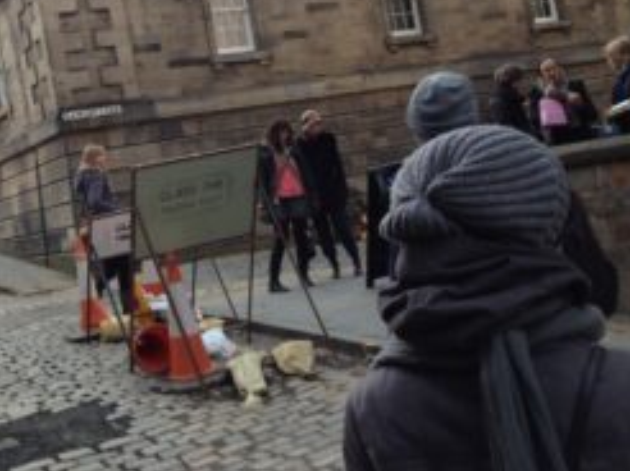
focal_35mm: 57
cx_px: 141
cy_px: 202
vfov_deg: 25.6
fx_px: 1036
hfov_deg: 33.0
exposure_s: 1/120
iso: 50
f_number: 2.4
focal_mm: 4.28
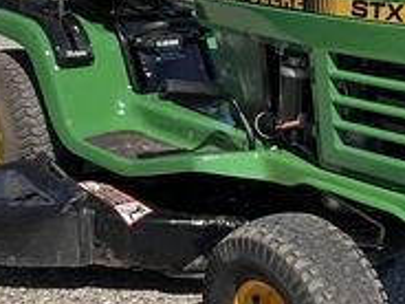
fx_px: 737
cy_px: 108
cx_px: 251
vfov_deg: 23.2
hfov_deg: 30.6
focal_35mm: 63
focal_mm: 3
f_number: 1.8
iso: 25
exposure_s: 1/1912
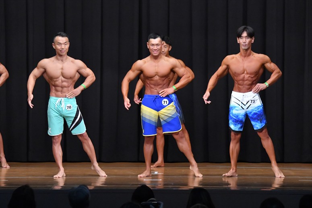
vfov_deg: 7.3
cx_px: 156
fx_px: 1620
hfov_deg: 11.0
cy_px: 104
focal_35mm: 187
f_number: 5.6
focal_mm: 125
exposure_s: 1/400
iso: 8000
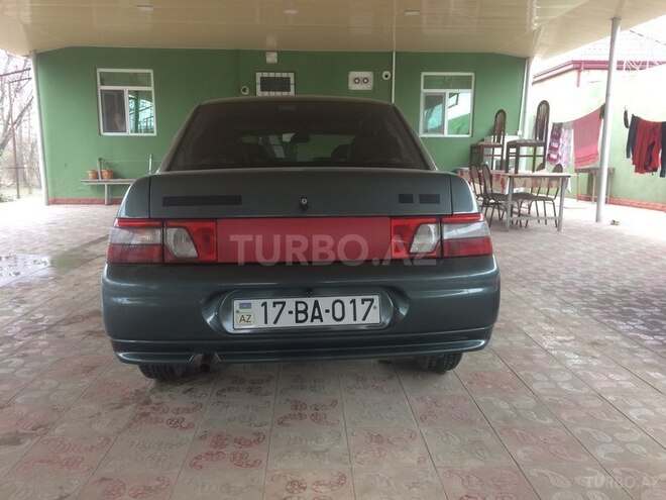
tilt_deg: -9.7
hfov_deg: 61.7
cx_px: 333
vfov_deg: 48.2
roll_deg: +0.3
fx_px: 558
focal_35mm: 29
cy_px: 250
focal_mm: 4.15
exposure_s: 1/33
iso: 40
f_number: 2.2
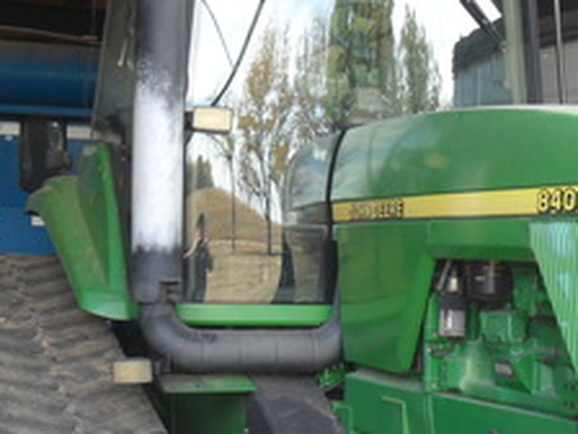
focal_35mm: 85
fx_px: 1419
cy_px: 315
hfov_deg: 22.7
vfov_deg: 17.3
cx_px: 464
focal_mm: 6.3
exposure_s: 1/45
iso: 80
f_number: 3
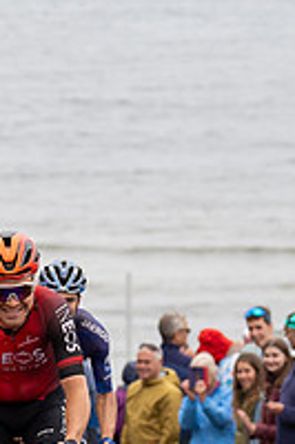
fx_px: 5097
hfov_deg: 3.3
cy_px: 291
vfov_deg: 5.0
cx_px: -151
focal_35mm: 414
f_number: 3.5
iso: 320
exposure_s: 1/1000
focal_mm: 95
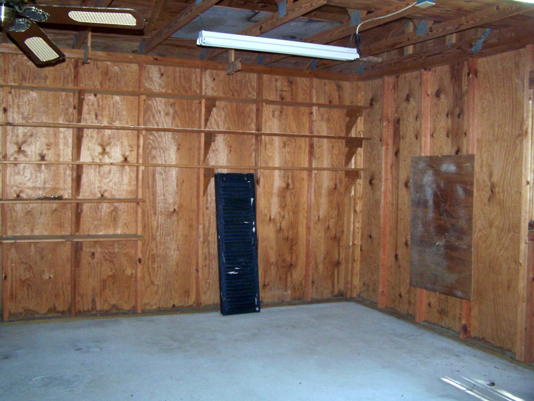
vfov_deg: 37.7
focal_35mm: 38
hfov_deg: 49.0
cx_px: 267
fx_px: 586
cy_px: 200
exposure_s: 1/60
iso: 160
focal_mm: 6.3
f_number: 2.8
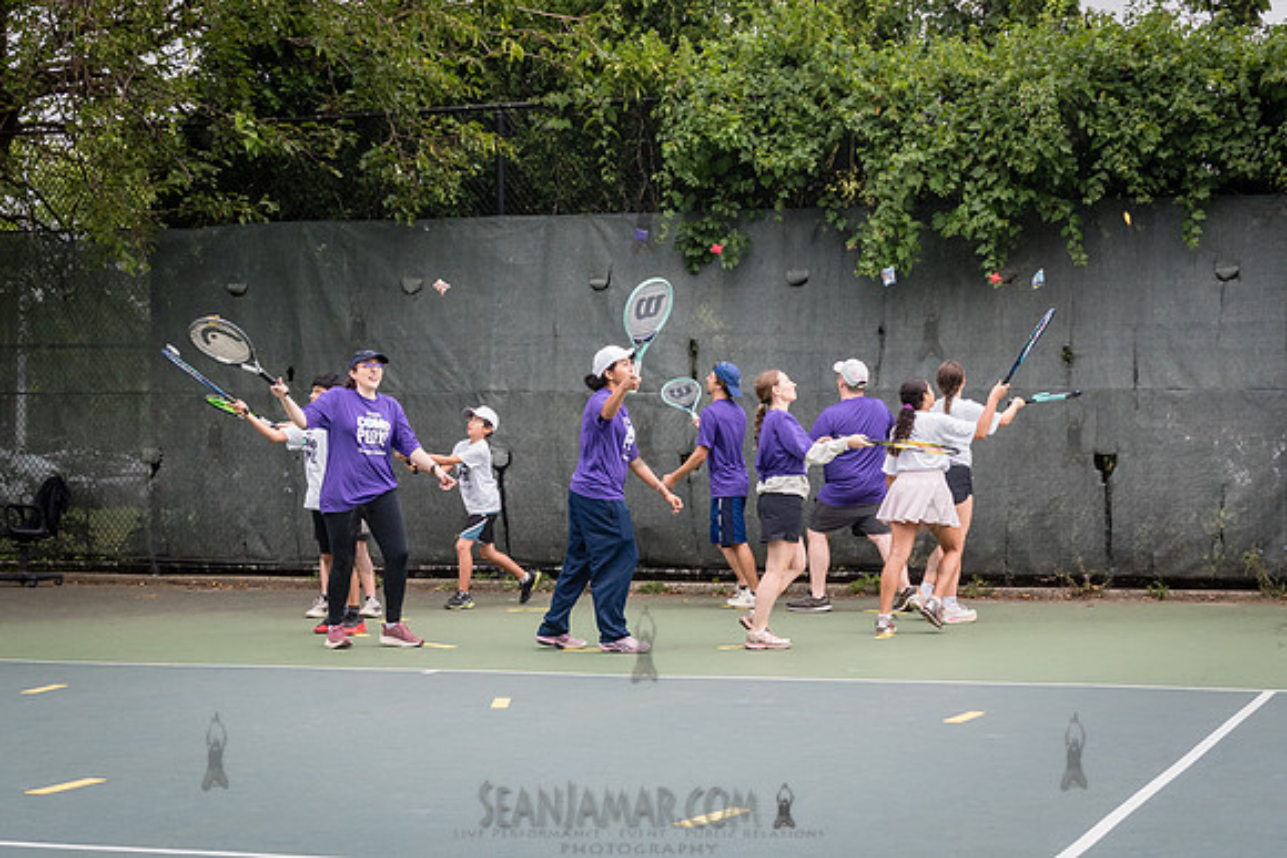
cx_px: 651
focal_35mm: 72
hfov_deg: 28.1
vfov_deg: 19.0
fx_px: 2568
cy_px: 482
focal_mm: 48
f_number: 5
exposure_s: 1/640
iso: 1000
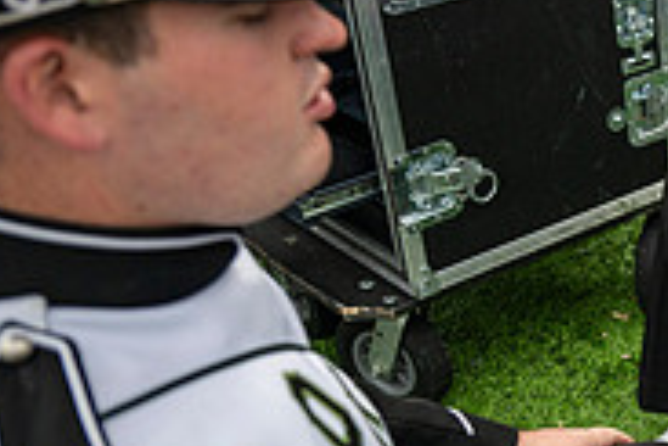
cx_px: 1004
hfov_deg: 22.1
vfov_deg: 17.9
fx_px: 1410
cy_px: 214
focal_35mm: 76
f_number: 2.8
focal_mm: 24
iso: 200
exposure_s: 1/500
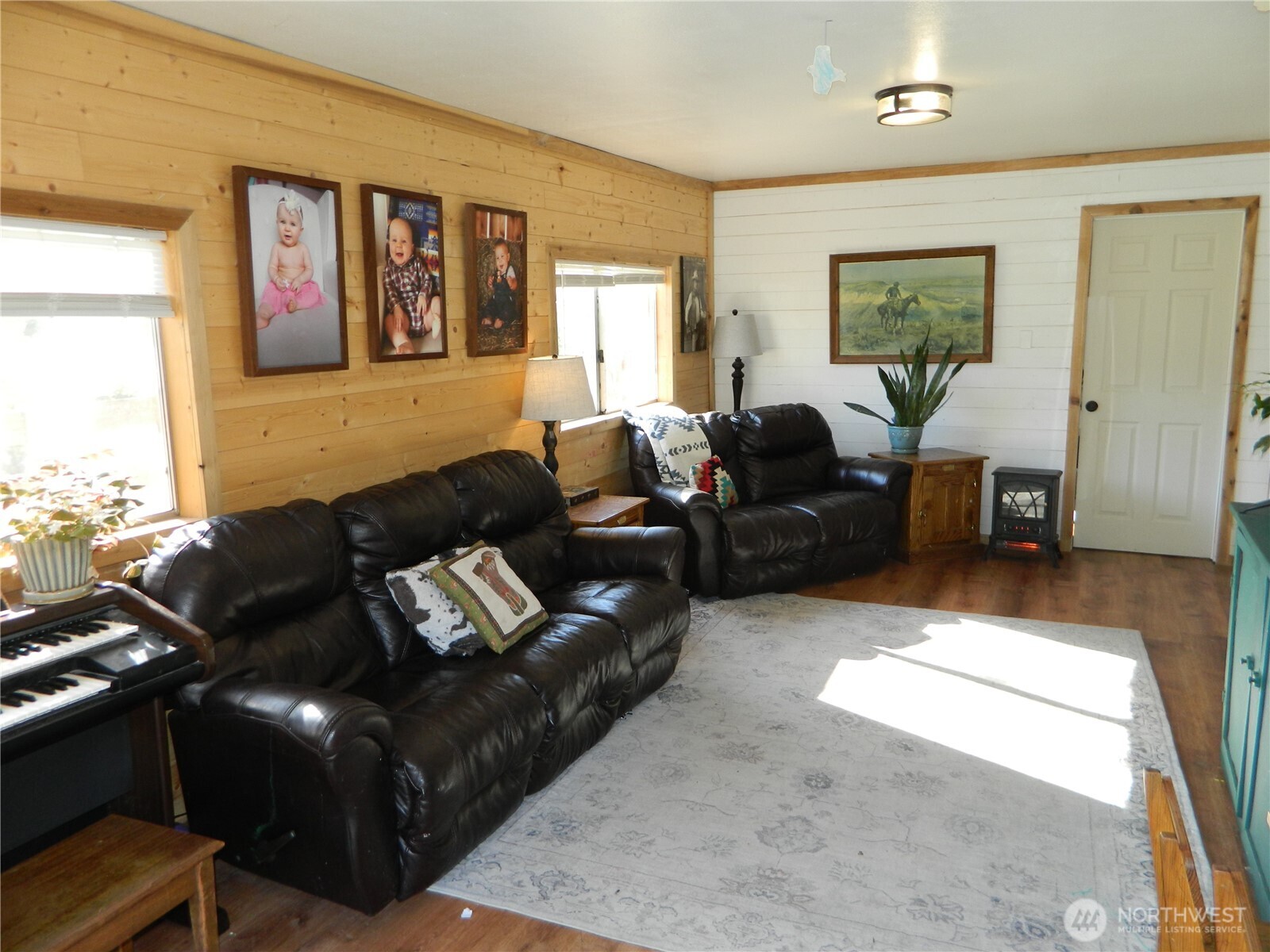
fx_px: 917
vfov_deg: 54.9
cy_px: 476
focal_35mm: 25
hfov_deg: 69.4
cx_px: 635
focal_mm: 4.5
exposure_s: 1/30
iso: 100
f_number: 3.1
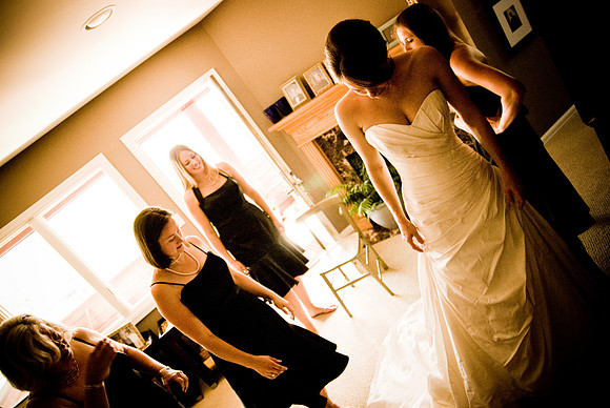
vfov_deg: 50.5
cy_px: 204
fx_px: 433
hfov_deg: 70.4
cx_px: 305
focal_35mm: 26
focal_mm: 17
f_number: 2.8
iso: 800
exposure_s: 1/125
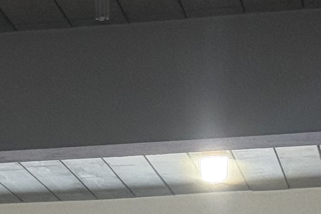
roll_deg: +0.1
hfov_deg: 7.6
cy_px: 549
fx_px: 2362
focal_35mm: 265
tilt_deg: -0.3
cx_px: -200
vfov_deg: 5.0
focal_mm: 6.76
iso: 50
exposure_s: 1/170
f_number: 1.78
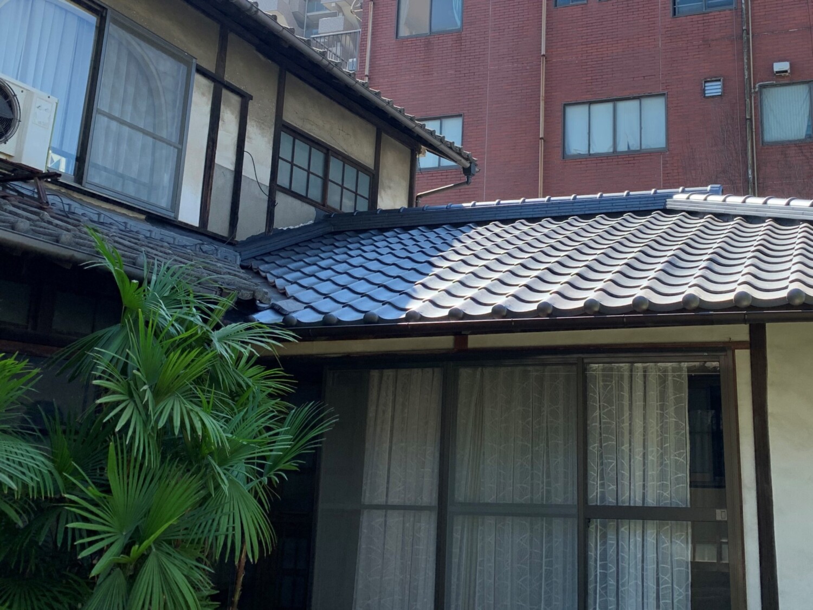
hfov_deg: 67.3
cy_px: 305
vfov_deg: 53.1
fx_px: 611
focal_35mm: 26
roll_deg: -2.0
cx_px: 406
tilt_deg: +15.3
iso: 25
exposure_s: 1/656
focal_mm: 4.25
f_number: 1.8
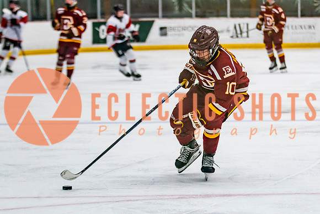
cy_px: 99
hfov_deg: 10.6
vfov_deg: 7.1
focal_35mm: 193
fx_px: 1719
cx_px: 212
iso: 1250
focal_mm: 100
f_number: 2.8
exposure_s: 1/640
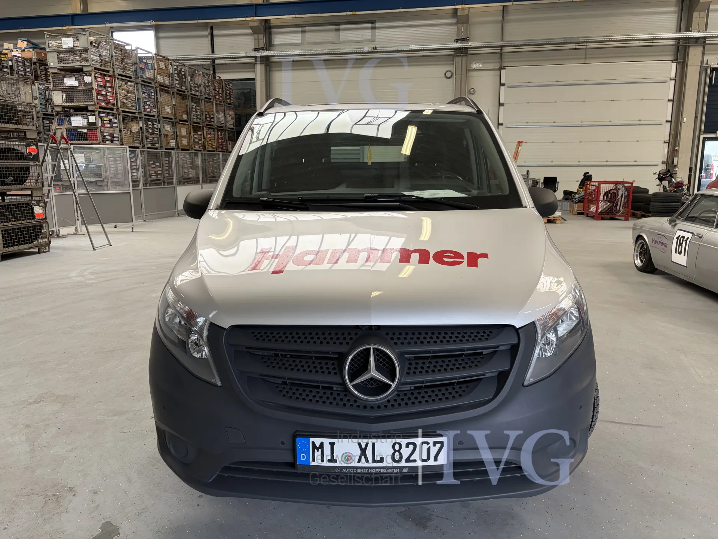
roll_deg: +0.5
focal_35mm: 26
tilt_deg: -10.6
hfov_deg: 67.3
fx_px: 539
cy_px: 270
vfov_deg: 53.1
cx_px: 359
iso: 125
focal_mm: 5.96
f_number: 1.6
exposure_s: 1/117
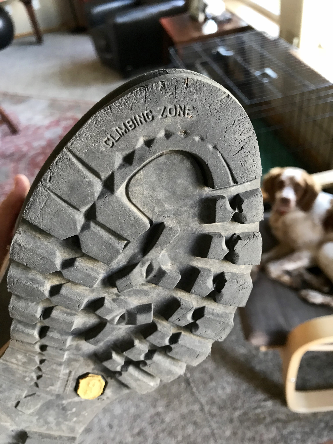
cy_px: 222
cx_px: 166
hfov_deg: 49.7
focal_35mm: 28
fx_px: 359
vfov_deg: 63.4
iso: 50
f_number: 1.8
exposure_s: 1/15
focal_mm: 3.99
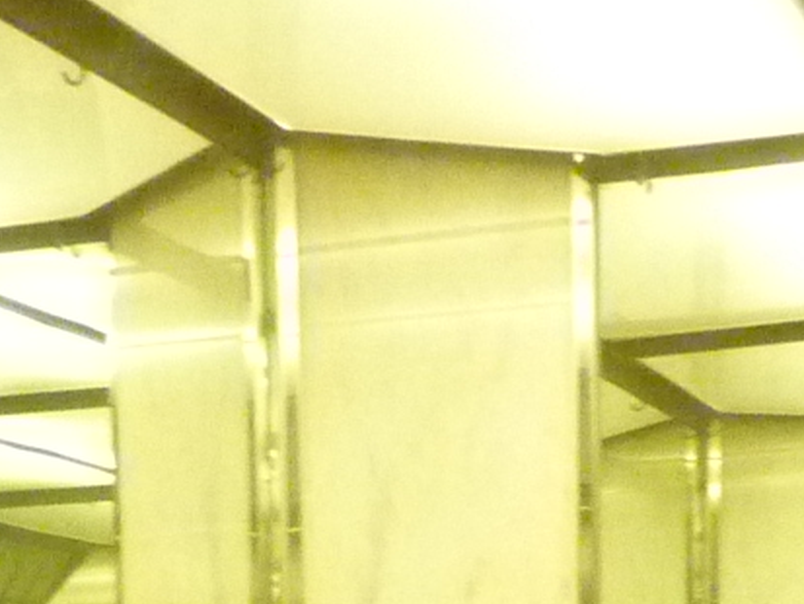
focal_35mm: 124
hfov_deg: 15.6
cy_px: 1313
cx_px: -2
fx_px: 2881
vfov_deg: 10.7
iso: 800
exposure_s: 1/20
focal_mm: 4.1
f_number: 3.3
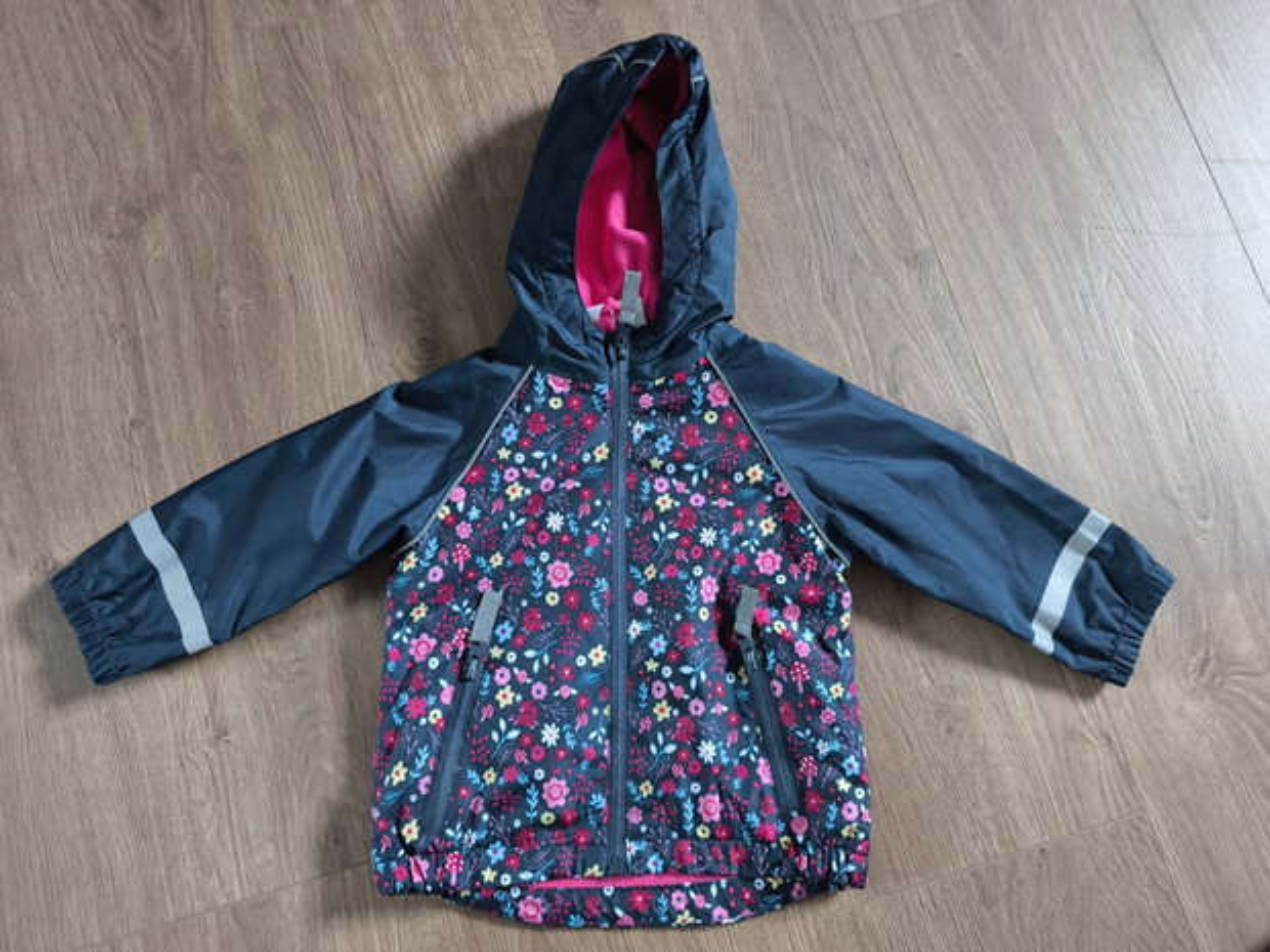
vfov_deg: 58.9
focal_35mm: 23
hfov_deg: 73.9
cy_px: 476
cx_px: 635
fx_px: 844
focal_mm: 6.57
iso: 640
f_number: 1.6
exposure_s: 1/50
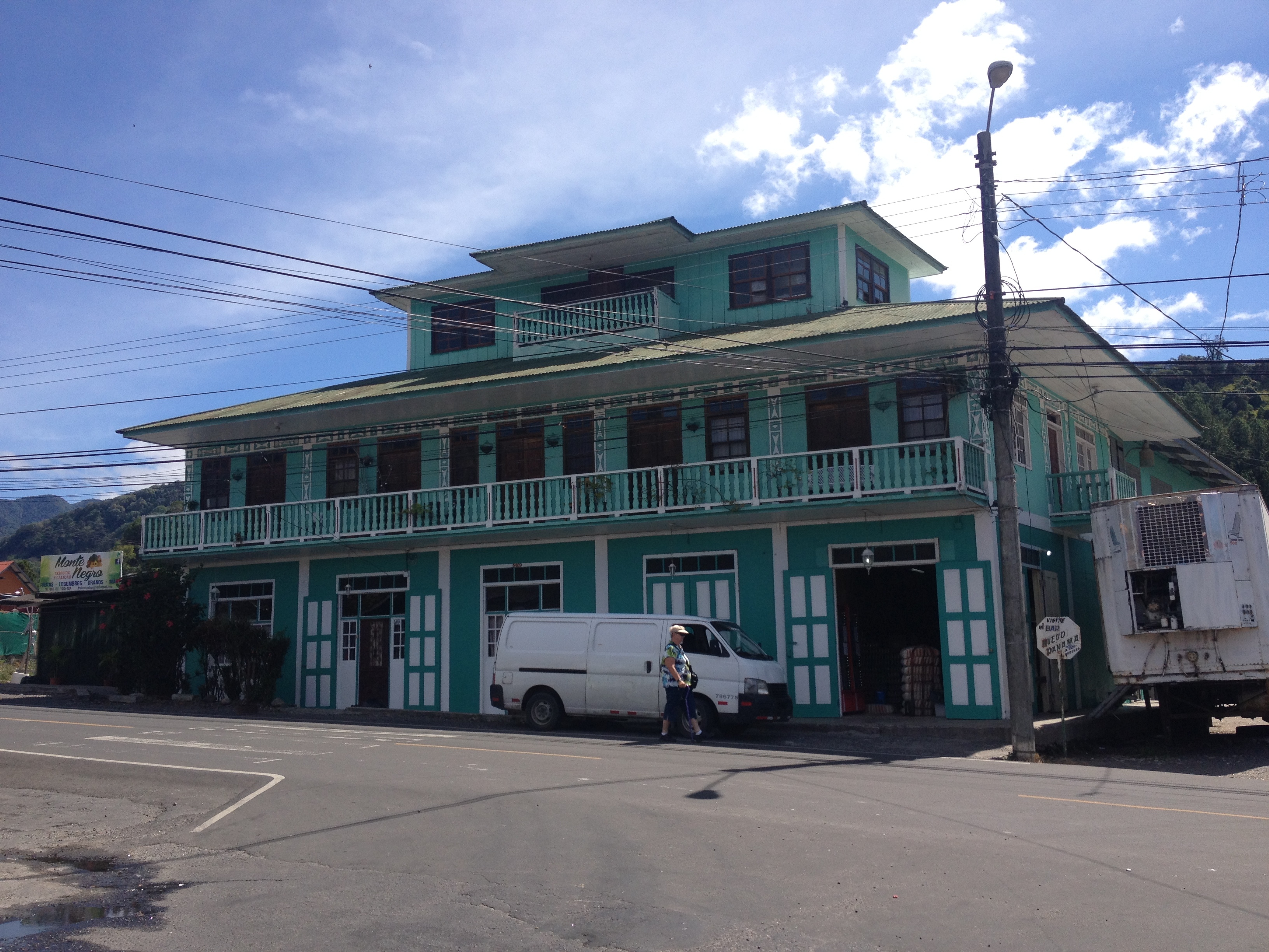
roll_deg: +0.2
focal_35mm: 35
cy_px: 476
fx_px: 1283
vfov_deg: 40.7
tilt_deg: +6.1
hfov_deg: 52.6
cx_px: 634
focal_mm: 4.28
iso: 50
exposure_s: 1/1672
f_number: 2.4
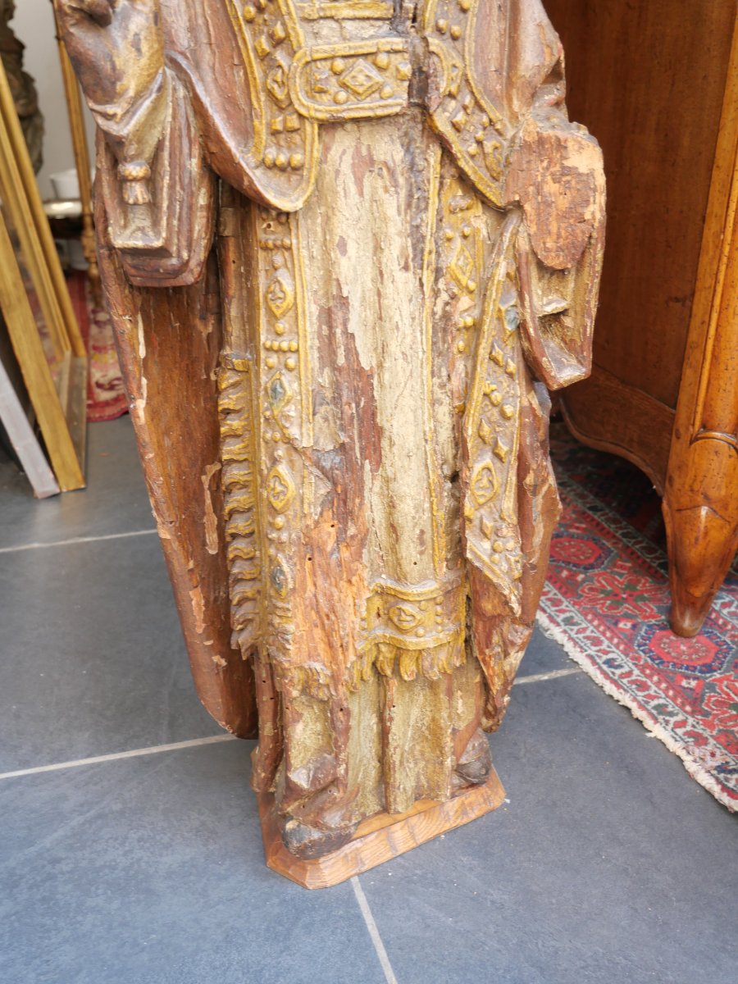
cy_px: 492
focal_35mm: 36
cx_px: 369
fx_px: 1023
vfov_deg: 51.4
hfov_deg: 39.7
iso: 640
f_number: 3.9
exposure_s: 1/60
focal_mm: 18
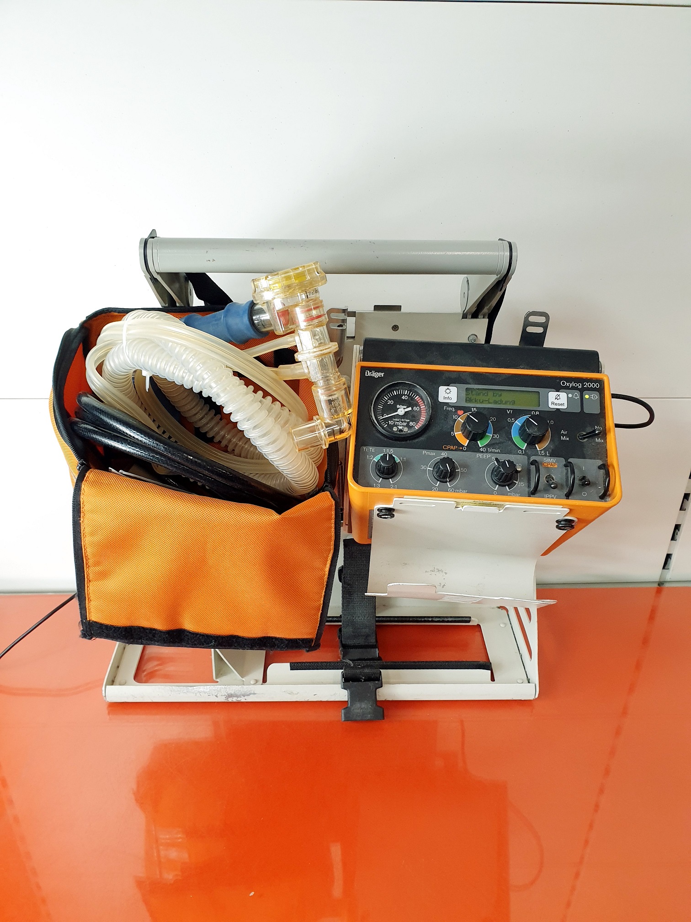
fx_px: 692
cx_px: 346
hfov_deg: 53.1
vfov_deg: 67.3
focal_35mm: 26
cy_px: 461
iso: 160
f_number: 2.4
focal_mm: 4.3
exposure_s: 1/50
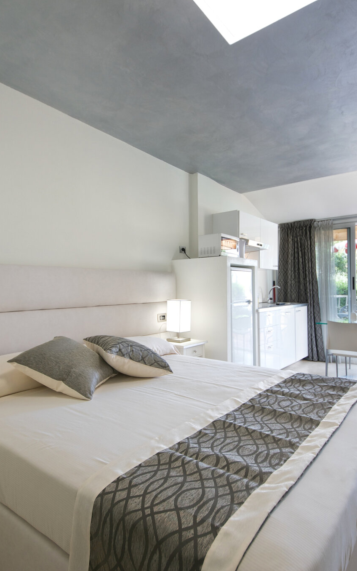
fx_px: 311
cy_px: 287
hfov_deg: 59.7
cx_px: 186
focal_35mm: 20
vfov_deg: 85.1
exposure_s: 1/15
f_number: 4.5
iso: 250
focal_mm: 13
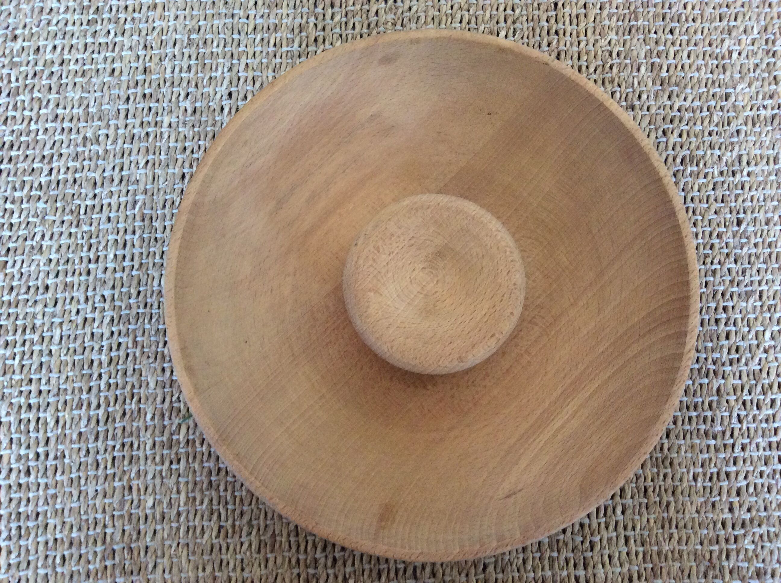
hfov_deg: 56.9
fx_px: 721
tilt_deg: -81.9
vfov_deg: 44.1
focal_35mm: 32
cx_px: 390
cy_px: 292
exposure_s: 1/25
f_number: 2.4
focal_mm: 3.3
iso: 200
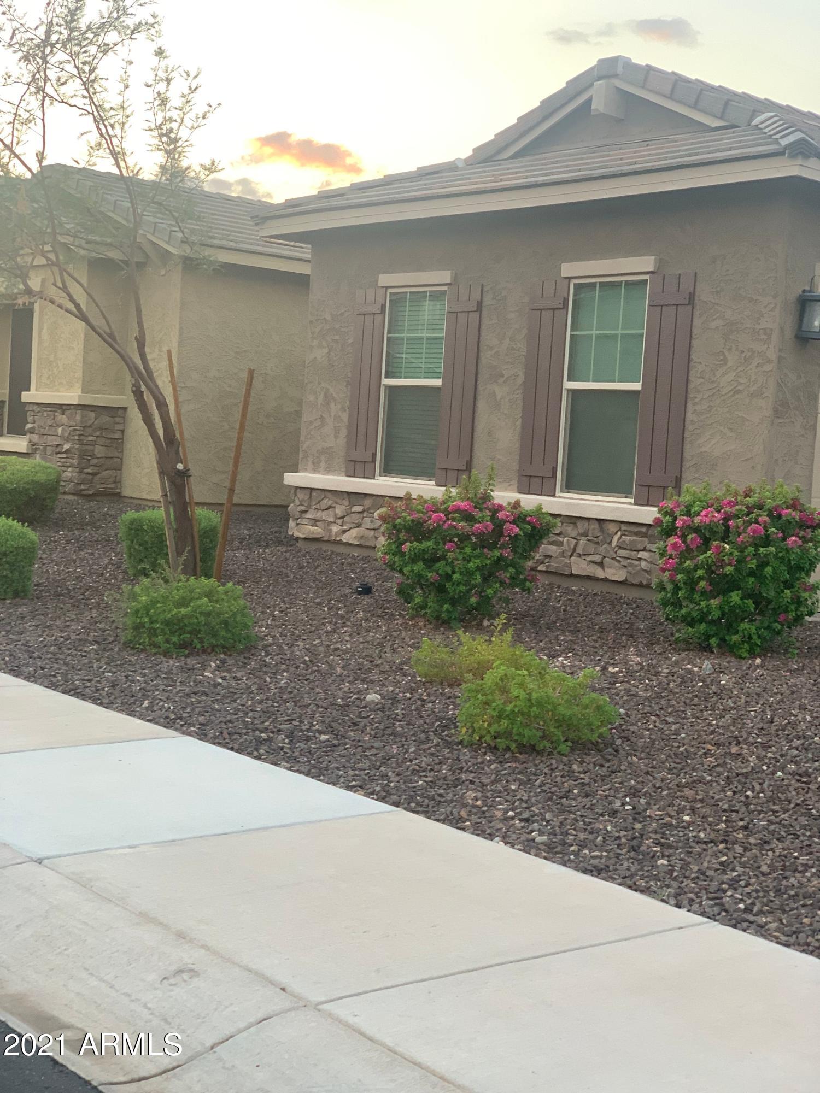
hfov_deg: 28.0
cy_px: 546
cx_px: 410
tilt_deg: -3.1
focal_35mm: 52
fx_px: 1642
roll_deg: -3.1
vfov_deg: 36.8
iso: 125
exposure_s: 1/105
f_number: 2.4
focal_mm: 6
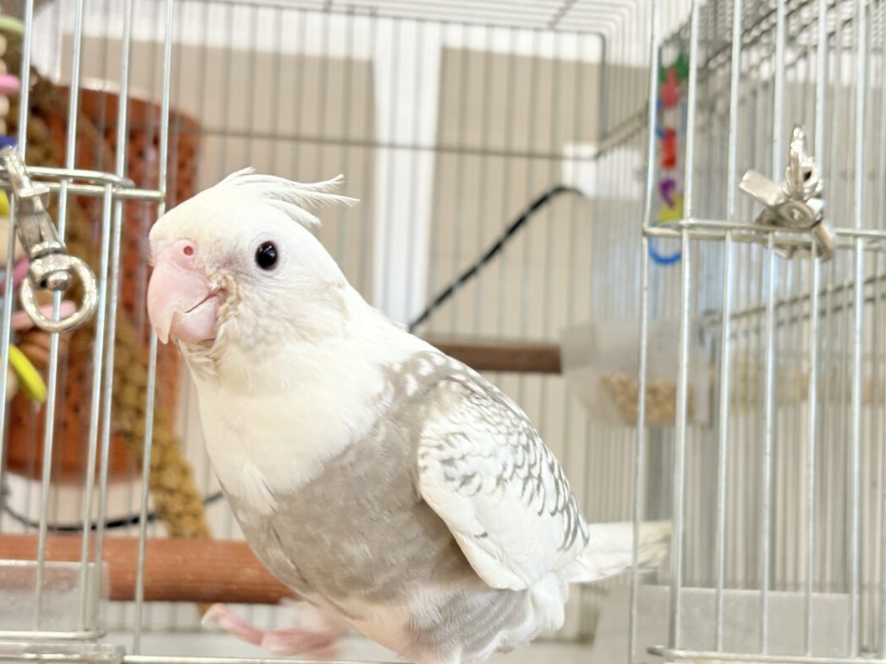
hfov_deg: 32.7
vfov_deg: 24.8
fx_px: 1510
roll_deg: -1.1
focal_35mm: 59
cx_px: 438
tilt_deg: +4.7
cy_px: 359
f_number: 1.6
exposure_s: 1/50
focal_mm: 5.96
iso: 64
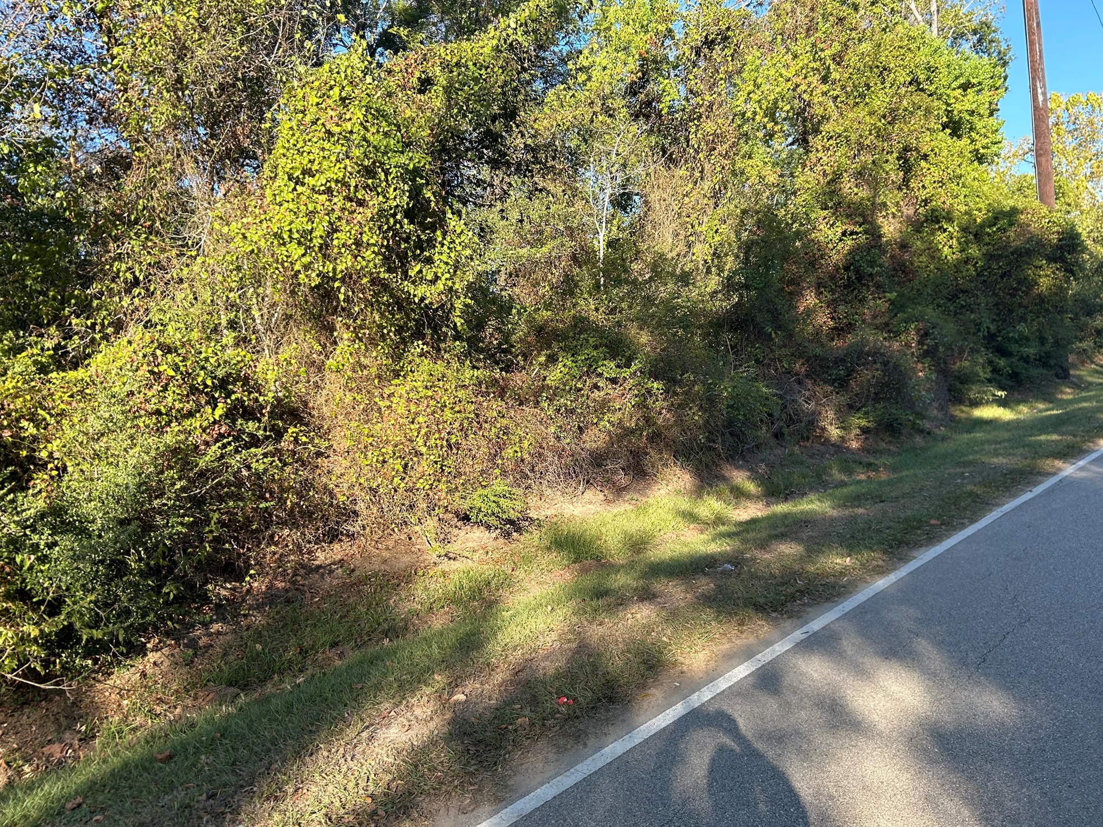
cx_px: 546
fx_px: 860
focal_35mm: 27
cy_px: 423
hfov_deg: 65.3
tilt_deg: -4.6
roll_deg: +5.5
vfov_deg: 51.3
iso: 50
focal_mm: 5.7
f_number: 1.5
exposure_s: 1/932
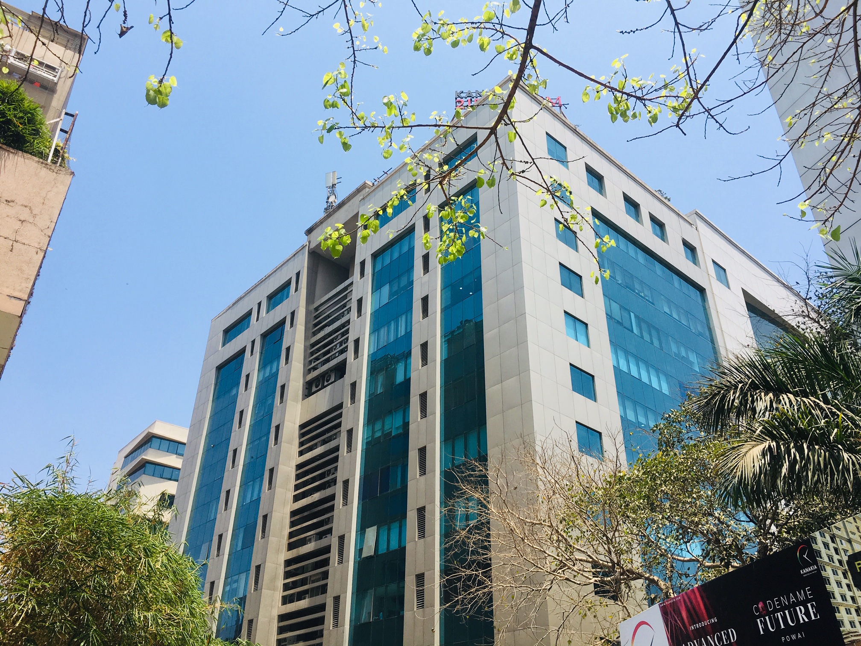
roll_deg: -1.4
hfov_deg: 61.7
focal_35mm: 29
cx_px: 430
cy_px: 323
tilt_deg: +30.7
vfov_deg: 48.2
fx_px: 721
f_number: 2.2
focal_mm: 4.15
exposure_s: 1/1183
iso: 25
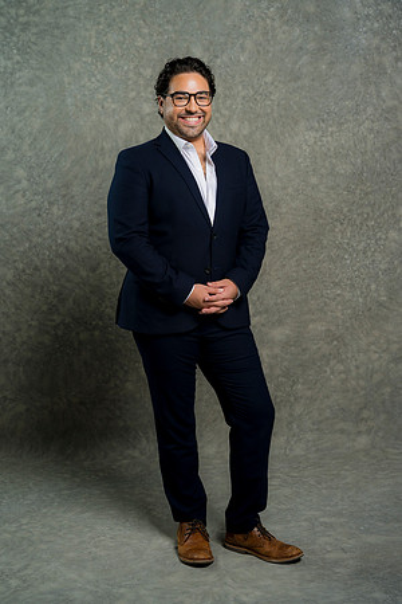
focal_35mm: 55
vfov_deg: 36.2
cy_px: 302
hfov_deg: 24.6
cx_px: 201
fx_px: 921
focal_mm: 55
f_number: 4
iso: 125
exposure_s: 1/160
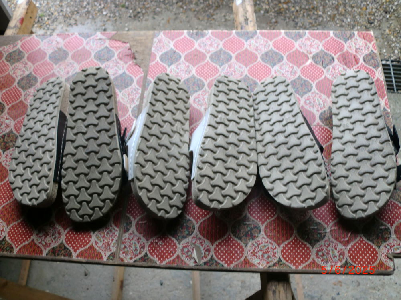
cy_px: 150
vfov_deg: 40.7
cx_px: 200
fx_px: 405
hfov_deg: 52.6
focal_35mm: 35
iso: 100
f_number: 3.1
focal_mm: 6.3
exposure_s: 1/60
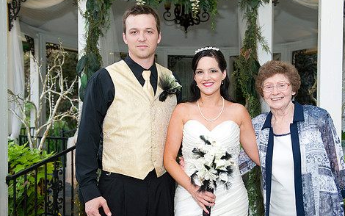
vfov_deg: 29.2
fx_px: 414
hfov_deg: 45.2
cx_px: 195
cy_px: 120
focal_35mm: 44
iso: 800
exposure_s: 1/100
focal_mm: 35
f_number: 3.5
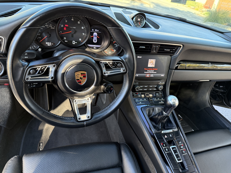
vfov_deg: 56.8
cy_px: 86
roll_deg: -8.1
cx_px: 116
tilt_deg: -31.3
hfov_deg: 71.6
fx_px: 160
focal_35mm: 24
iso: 200
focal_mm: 6.76
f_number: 1.78
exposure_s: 1/64
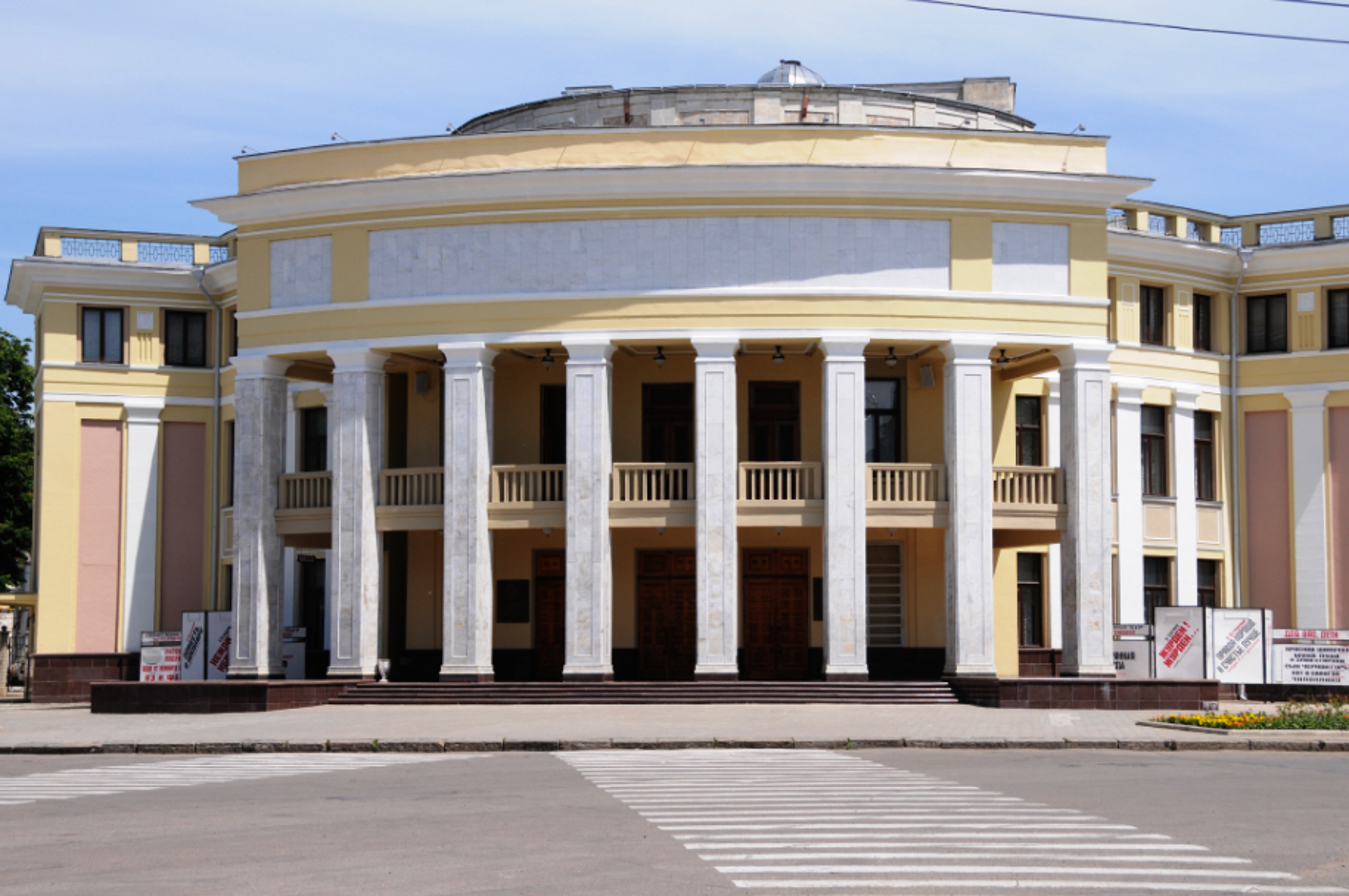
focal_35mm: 59
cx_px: 728
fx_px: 2208
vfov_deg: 22.9
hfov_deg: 33.9
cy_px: 436
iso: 320
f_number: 9
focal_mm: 36
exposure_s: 1/1250
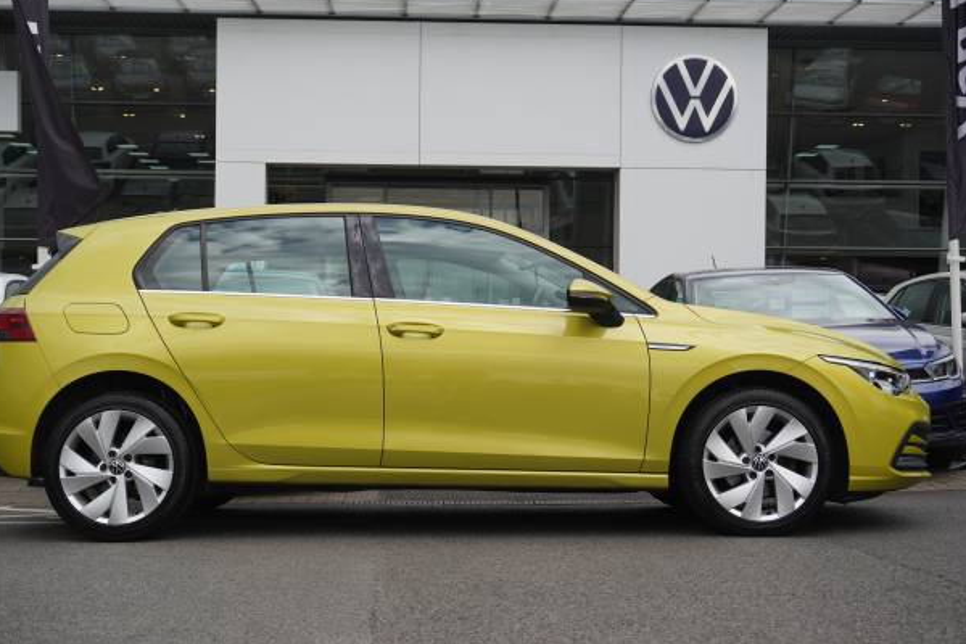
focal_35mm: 48
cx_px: 457
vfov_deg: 28.1
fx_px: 1288
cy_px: 332
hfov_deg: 41.1
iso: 100
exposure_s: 1/200
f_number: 5.6
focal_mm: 30
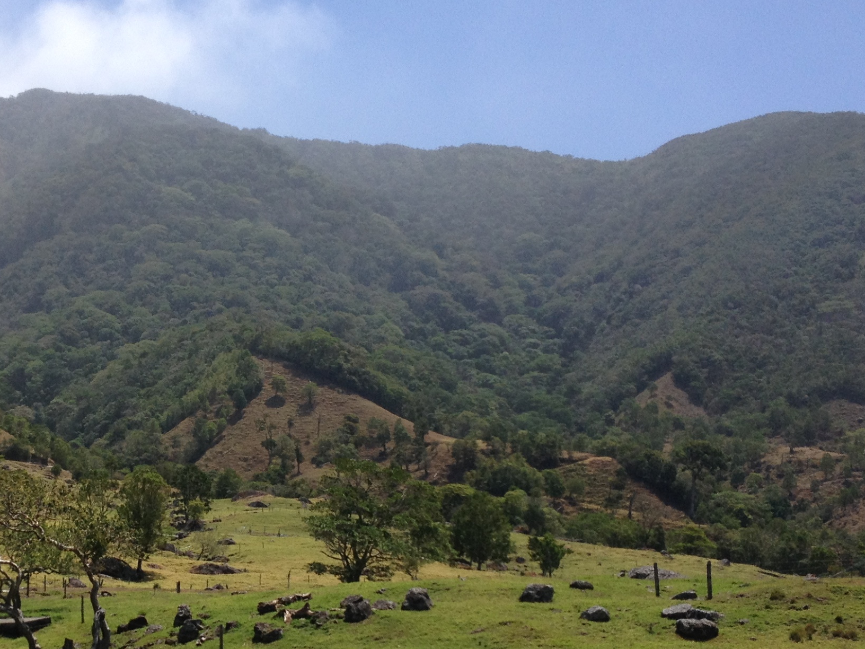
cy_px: 454
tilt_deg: +11.5
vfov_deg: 20.9
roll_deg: +3.6
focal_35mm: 70
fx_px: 1749
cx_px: 228
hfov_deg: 27.4
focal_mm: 4.28
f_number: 2.4
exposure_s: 1/2123
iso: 50
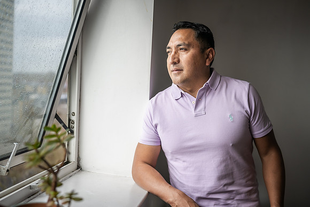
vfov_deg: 33.3
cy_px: 103
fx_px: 346
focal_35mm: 40
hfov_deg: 48.2
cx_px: 171
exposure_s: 1/2000
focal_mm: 35
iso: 280
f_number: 2
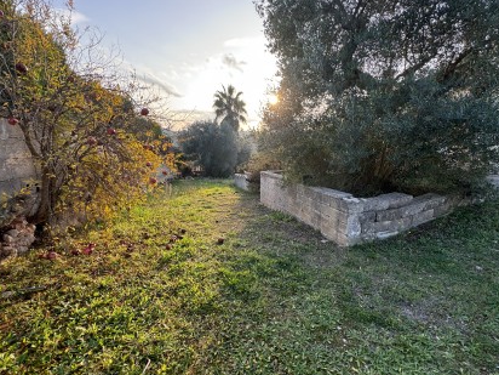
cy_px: 194
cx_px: 256
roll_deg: -0.4
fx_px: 245
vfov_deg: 74.7
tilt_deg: -12.9
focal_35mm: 17
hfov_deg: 91.0
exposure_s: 1/156
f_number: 2.2
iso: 40
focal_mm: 2.22
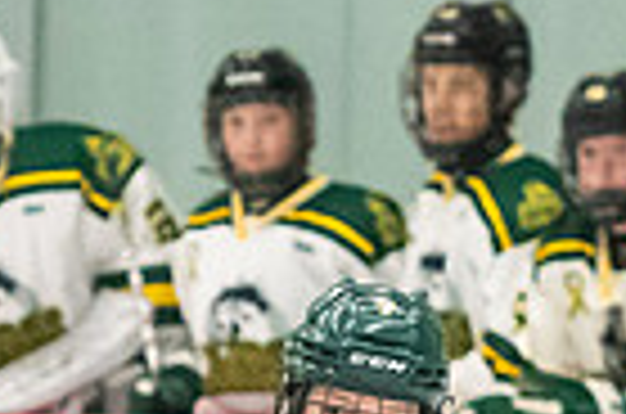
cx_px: 374
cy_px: 763
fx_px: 18060
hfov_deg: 2.0
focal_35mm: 1041
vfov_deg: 1.3
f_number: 2.8
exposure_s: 1/800
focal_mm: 116
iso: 3200
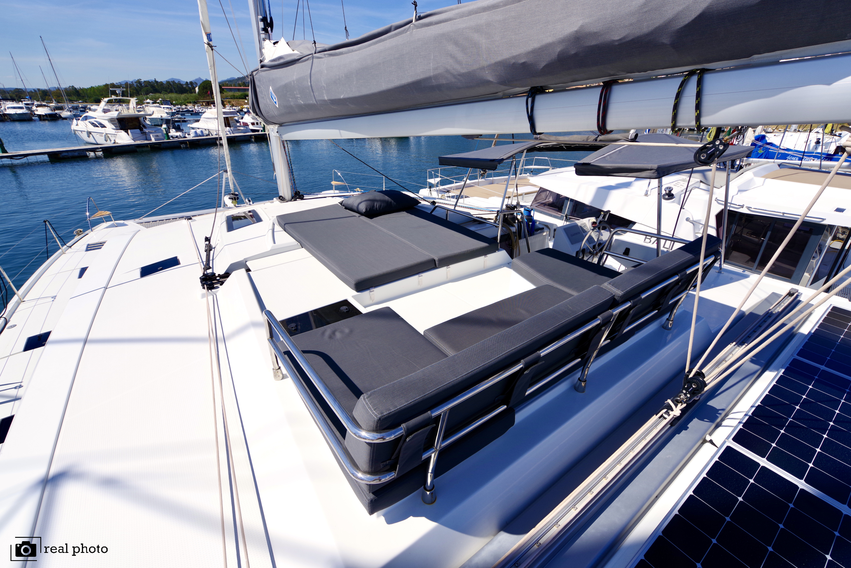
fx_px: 355
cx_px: 426
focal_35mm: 15
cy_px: 284
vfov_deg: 77.4
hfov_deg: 100.4
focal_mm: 15
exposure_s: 1/400
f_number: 11
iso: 200
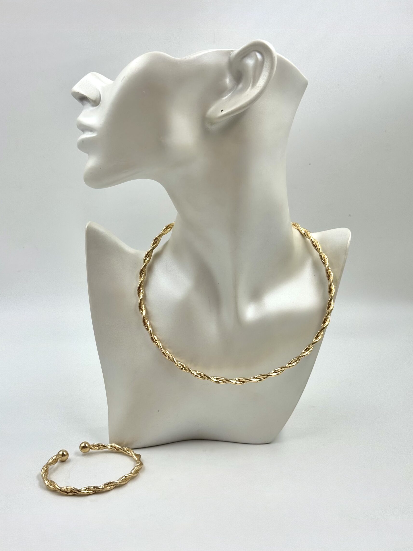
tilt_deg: -17.7
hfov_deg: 27.0
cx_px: 197
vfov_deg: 35.5
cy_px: 293
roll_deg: +1.5
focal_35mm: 54
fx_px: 859
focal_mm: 6.76
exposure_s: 1/1094
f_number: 1.78
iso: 64
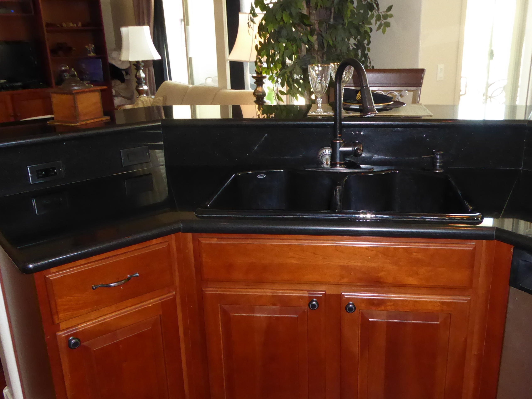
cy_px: 196
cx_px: 302
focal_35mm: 34
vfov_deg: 41.8
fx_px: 523
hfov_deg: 53.8
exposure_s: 1/60
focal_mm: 5
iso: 800
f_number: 3.5
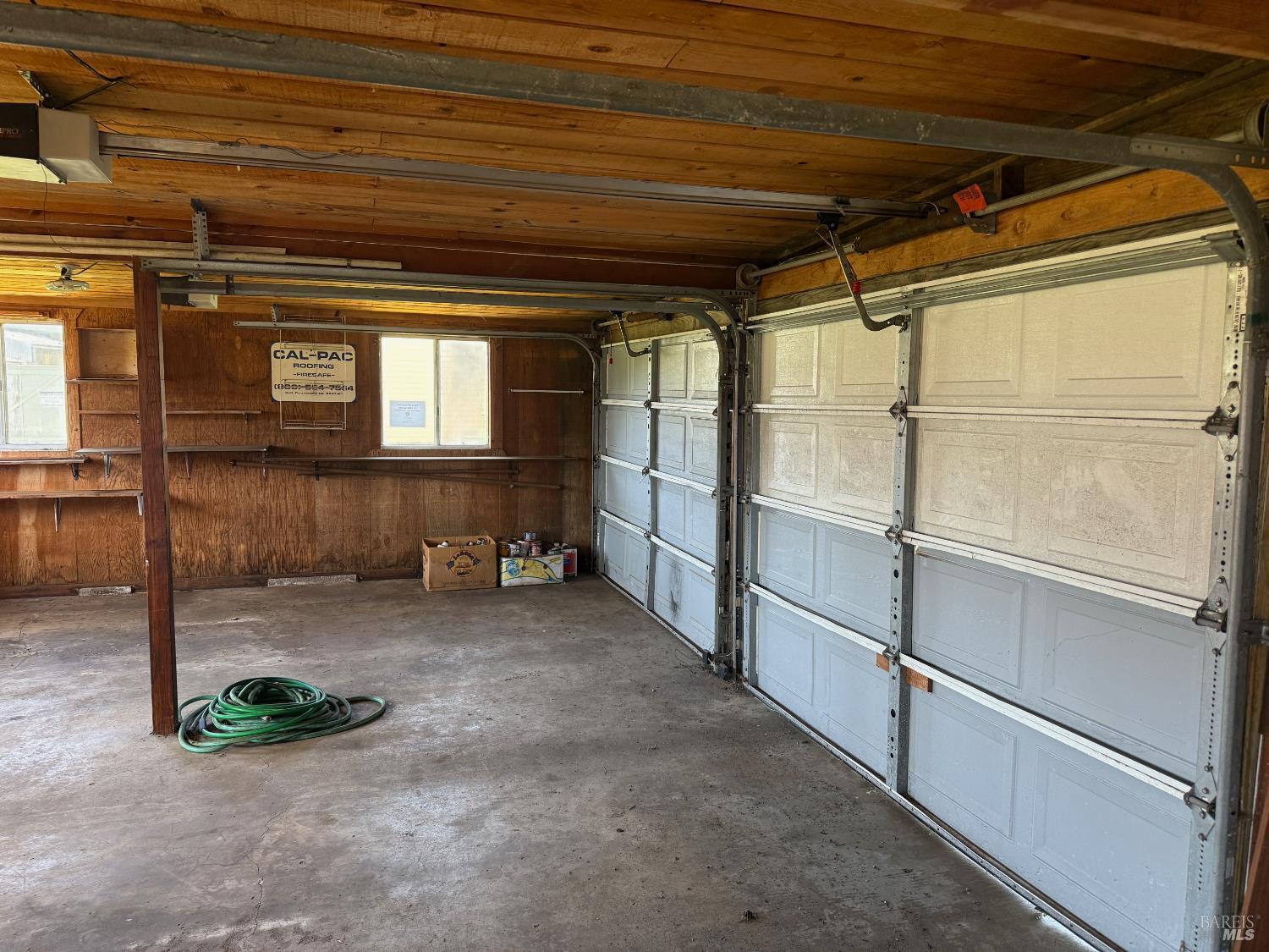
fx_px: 880
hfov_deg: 71.6
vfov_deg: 56.8
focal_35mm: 24
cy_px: 476
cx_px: 634
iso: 200
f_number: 1.78
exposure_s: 1/73
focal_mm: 6.76
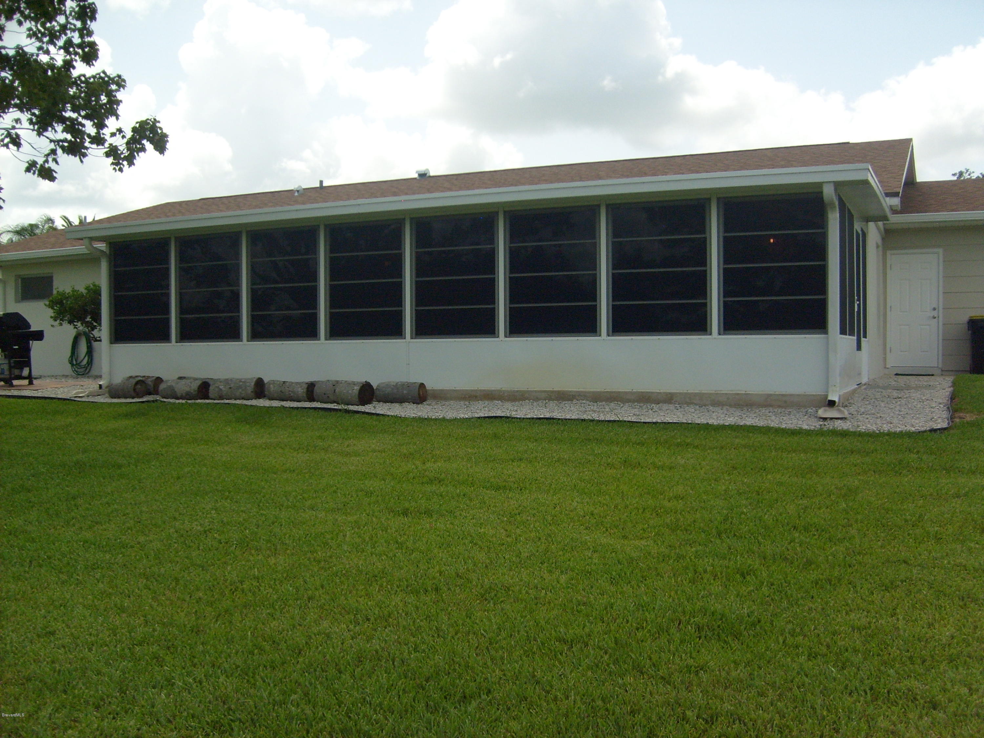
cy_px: 369
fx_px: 995
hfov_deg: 52.6
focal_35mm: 35
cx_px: 492
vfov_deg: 40.7
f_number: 7.1
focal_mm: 5.8
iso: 80
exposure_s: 1/250
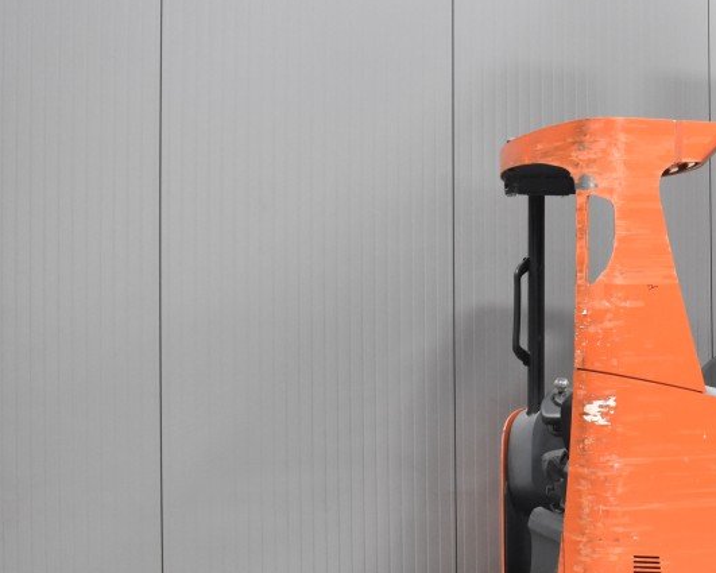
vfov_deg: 21.9
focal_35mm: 70
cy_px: 306
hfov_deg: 25.6
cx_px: 735
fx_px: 1484
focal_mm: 22
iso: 1600
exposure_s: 1/30
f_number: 4.5
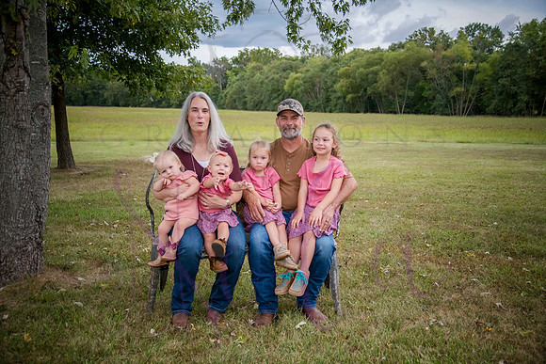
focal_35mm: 35
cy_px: 182
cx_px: 273
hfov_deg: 54.4
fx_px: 531
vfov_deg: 37.9
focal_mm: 35
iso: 400
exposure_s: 1/640
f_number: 4
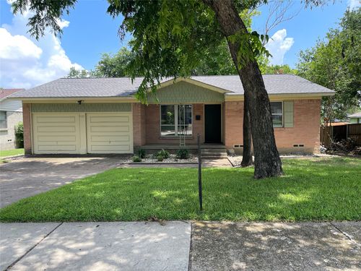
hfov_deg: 69.4
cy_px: 136
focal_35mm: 25
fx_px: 261
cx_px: 180
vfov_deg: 54.9
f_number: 1.6
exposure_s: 1/649
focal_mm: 5.1
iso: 32
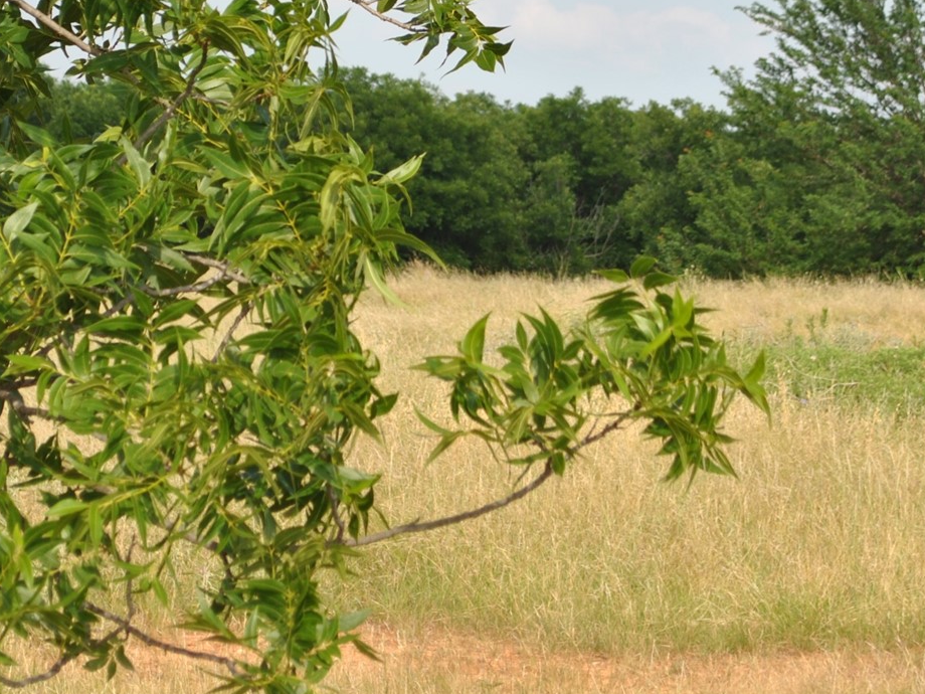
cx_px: 384
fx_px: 5001
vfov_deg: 7.9
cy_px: 34
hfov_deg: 10.6
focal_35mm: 187
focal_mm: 55
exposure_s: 1/200
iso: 100
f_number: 7.1
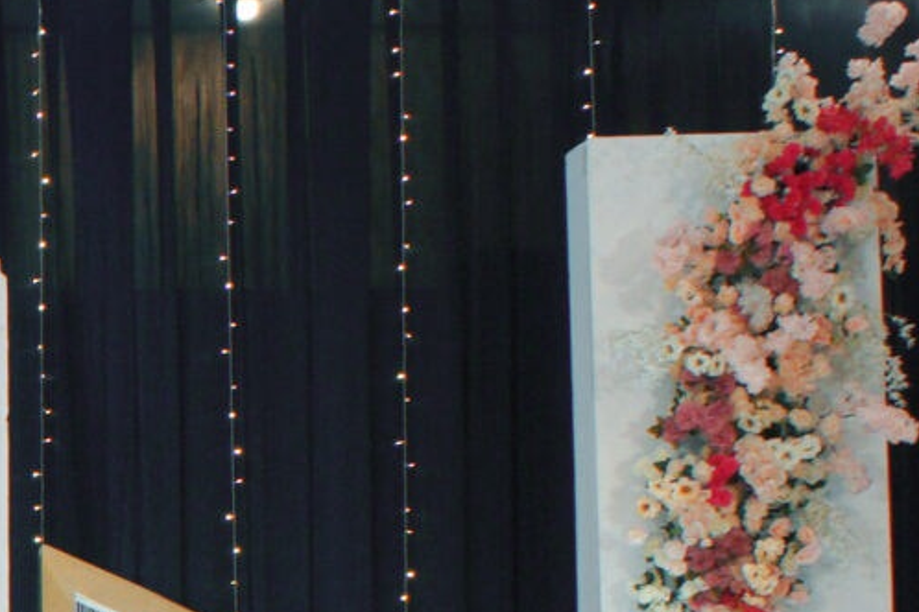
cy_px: 974
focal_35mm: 149
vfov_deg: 8.9
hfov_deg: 12.5
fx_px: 3803
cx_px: -758
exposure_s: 1/40
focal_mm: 29
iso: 800
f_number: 5.6
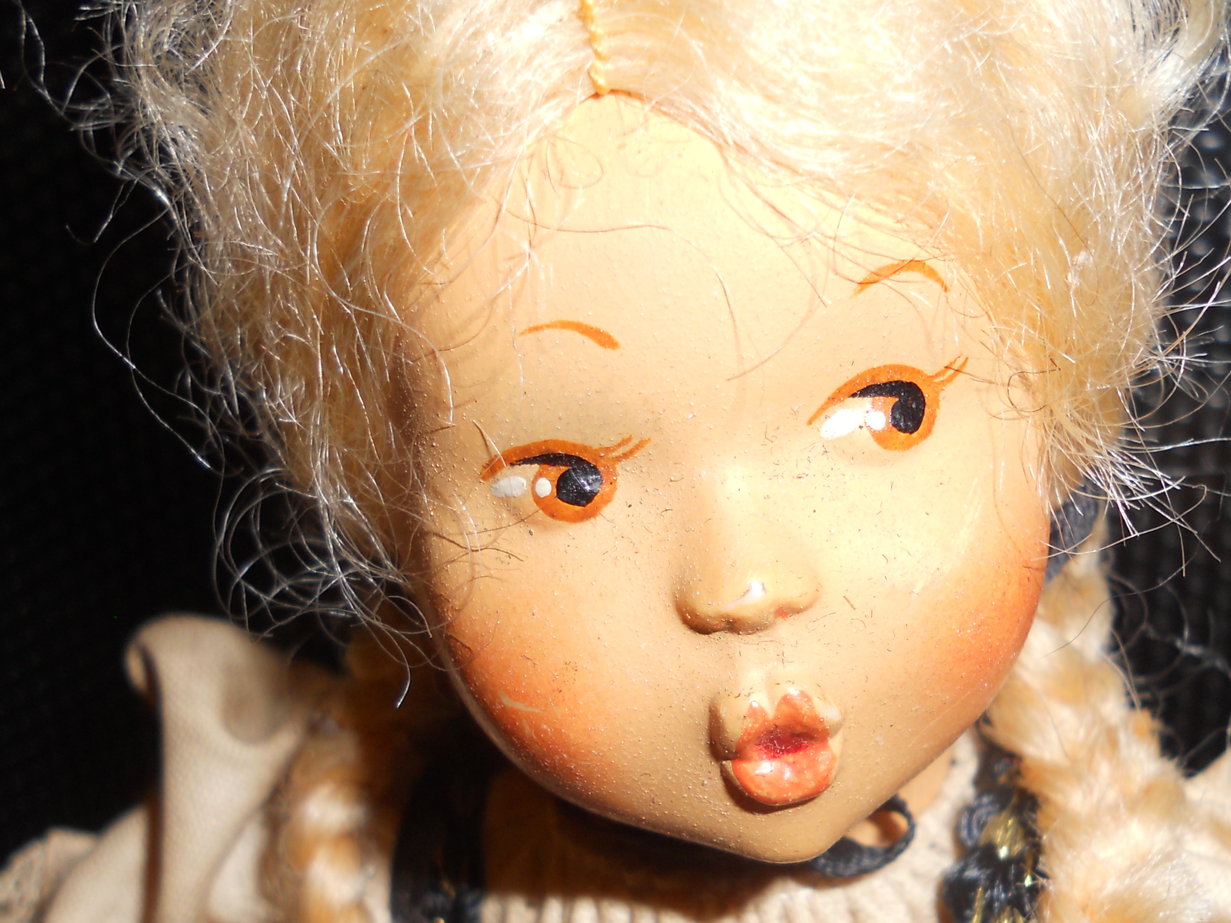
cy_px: 665
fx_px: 1813
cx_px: 719
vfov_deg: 28.2
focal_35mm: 51
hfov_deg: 37.4
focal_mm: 5.8
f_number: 8.8
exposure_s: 1/25
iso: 80
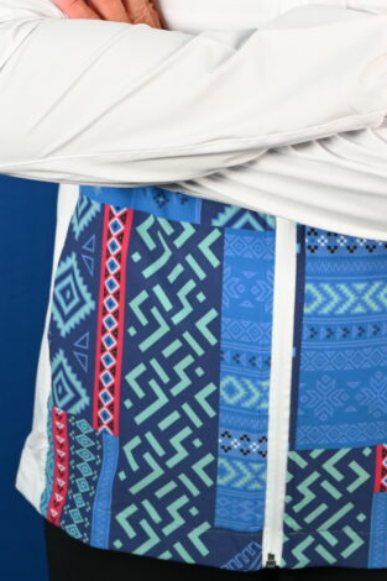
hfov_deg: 13.2
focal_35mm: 103
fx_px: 1662
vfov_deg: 18.7
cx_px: 308
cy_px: -122
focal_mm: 42
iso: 500
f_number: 4.8
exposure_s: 1/60
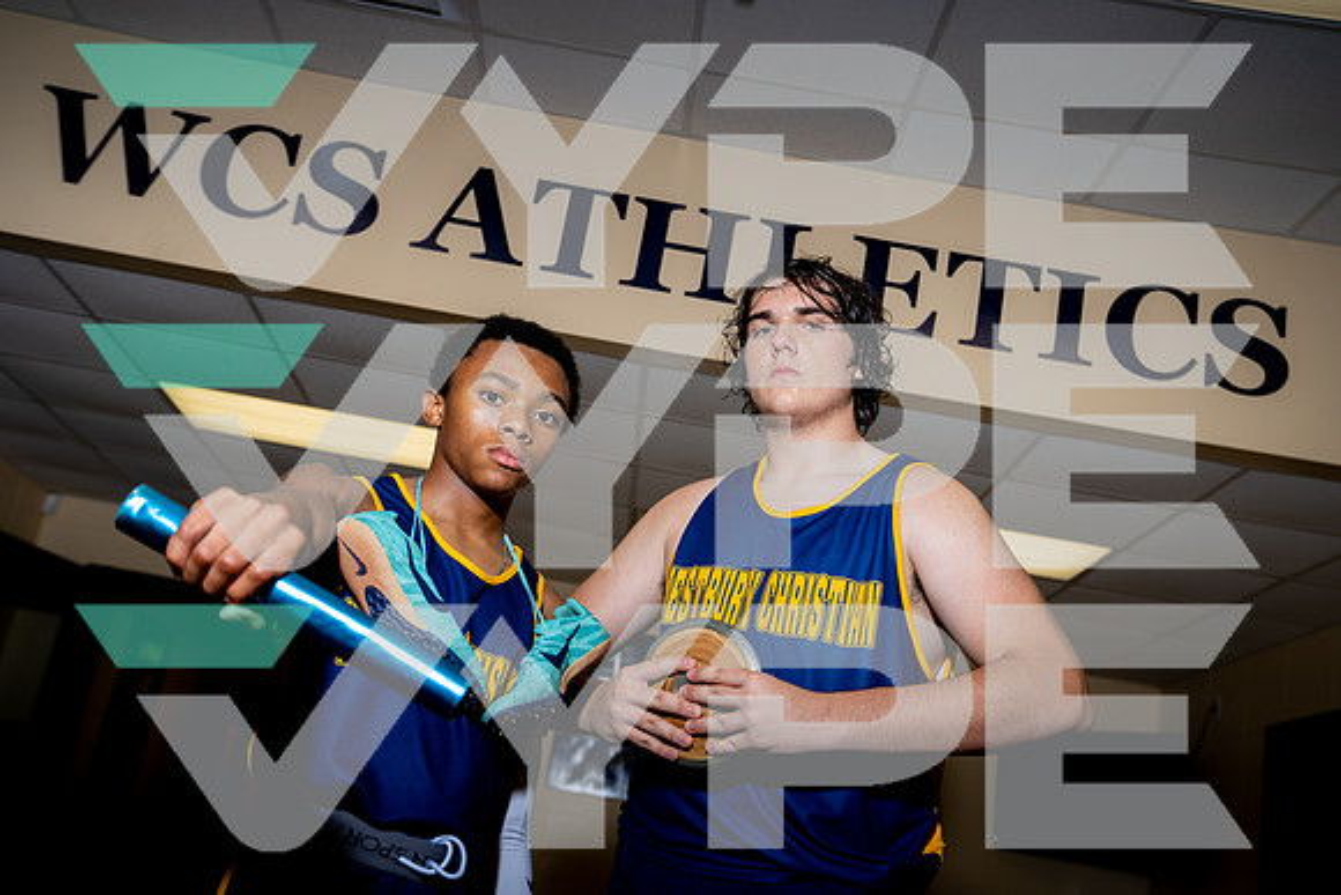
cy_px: 448
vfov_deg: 33.4
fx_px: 1490
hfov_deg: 48.4
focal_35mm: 40
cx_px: 670
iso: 200
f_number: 4.5
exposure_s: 1/250
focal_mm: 40
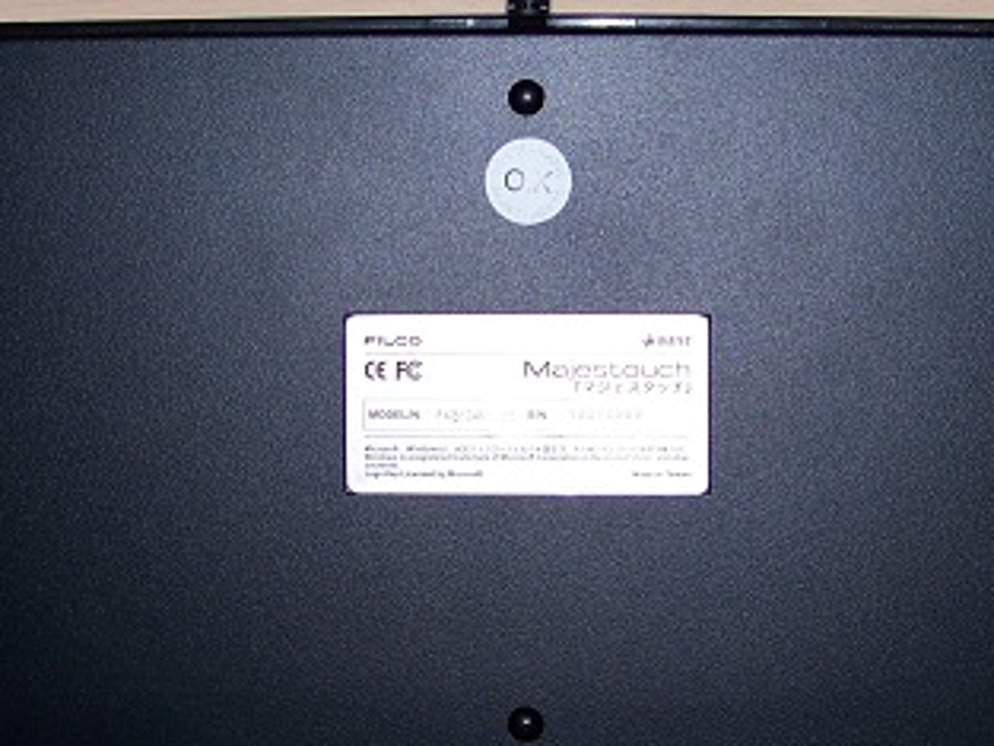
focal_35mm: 77
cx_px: 527
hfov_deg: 25.3
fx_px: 2212
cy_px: 362
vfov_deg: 19.2
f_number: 2.8
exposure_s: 1/30
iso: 64
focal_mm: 5.85
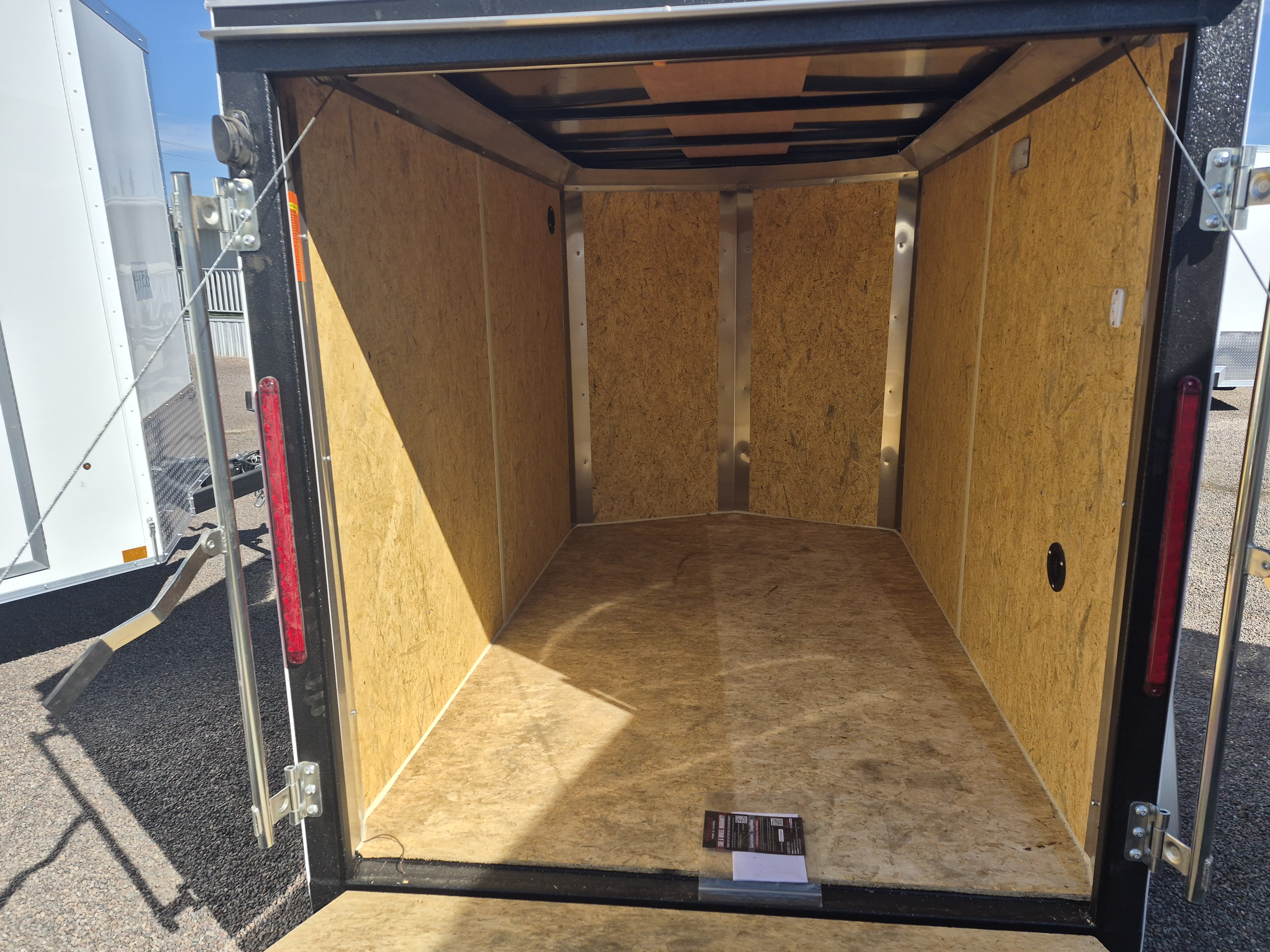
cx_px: 635
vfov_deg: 58.9
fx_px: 844
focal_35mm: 23
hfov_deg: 73.9
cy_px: 476
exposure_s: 1/6432
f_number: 1.8
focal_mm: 5.4
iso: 80
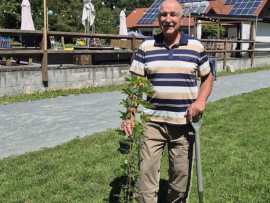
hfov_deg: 60.9
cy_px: 80
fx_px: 226
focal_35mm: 29
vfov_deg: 47.9
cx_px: 166
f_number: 1.8
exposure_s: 1/3200
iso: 25
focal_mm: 5.4
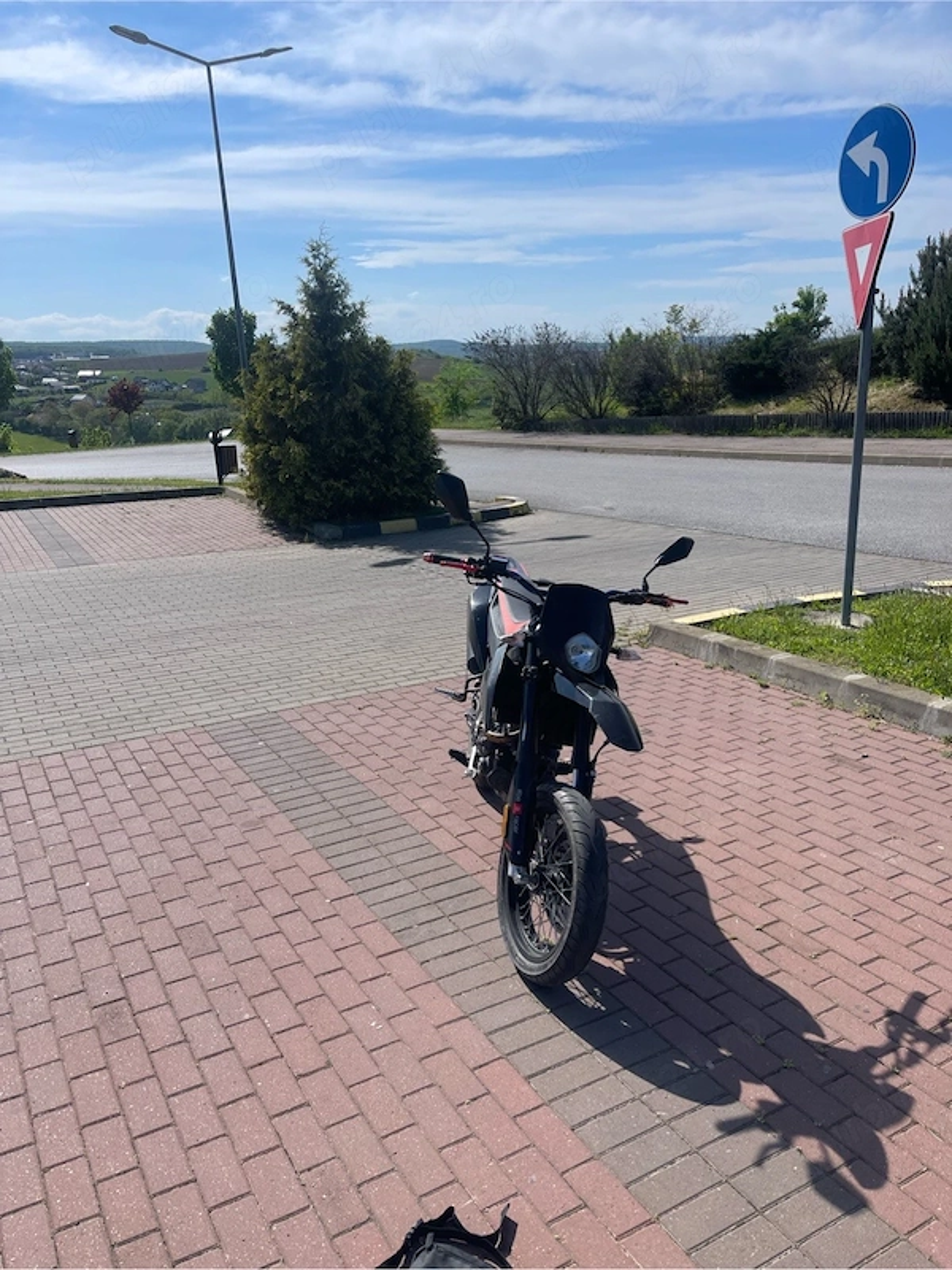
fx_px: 917
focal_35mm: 25
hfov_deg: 54.9
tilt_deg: -17.3
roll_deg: +2.4
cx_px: 476
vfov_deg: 69.4
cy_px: 635
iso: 32
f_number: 1.6
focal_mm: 5.1
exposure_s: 1/5128
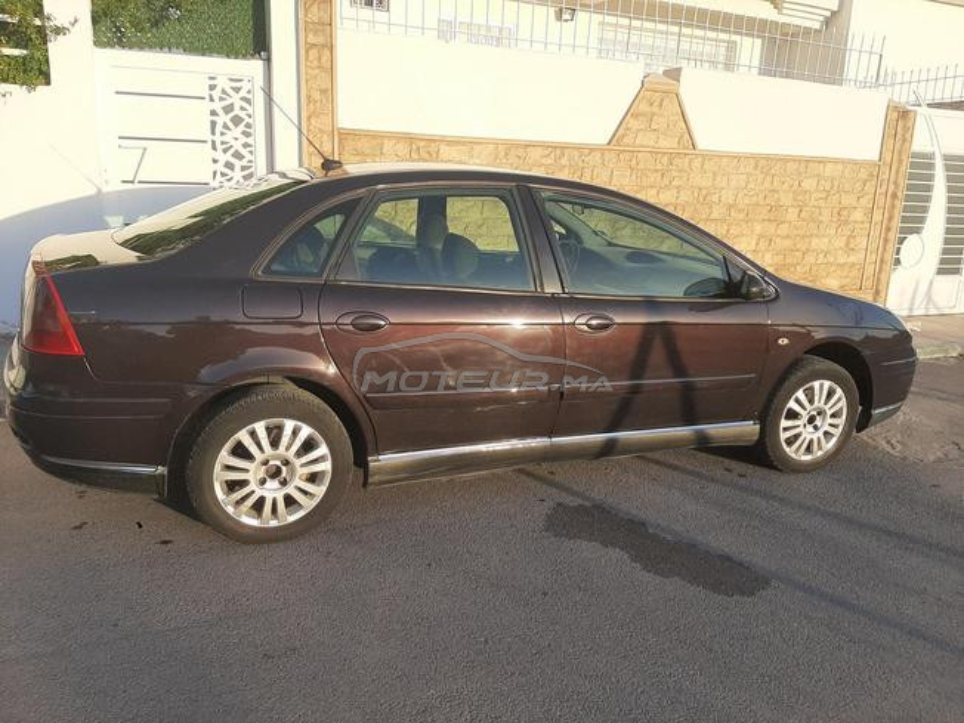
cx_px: 482
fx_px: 724
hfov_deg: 67.3
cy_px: 362
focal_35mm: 26
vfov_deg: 53.1
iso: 40
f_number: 1.7
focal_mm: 3.93
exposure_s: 1/972
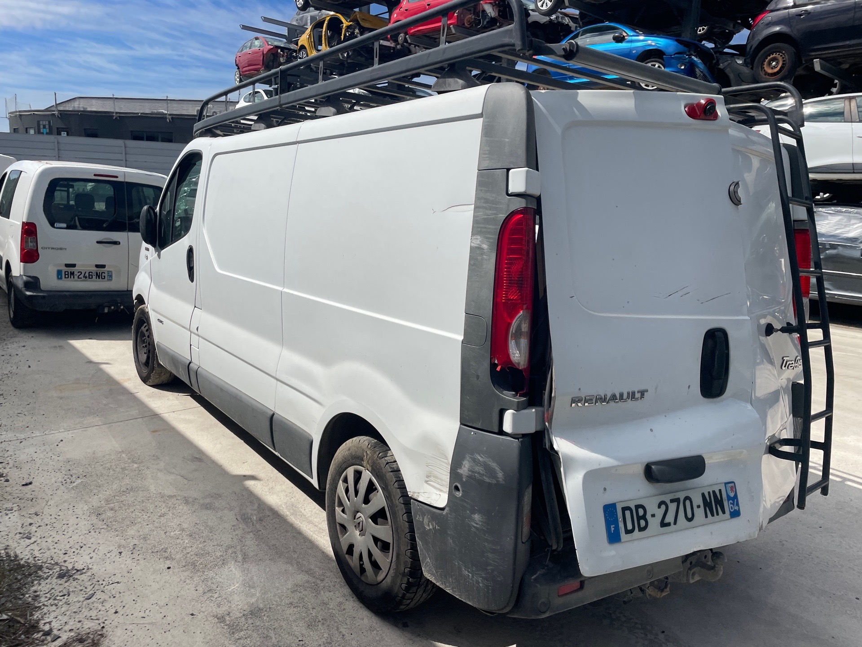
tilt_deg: -12.6
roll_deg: +2.9
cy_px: 324
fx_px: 647
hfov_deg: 67.3
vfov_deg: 53.1
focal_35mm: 26
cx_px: 431
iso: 32
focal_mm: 4.2
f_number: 1.6
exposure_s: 1/8403
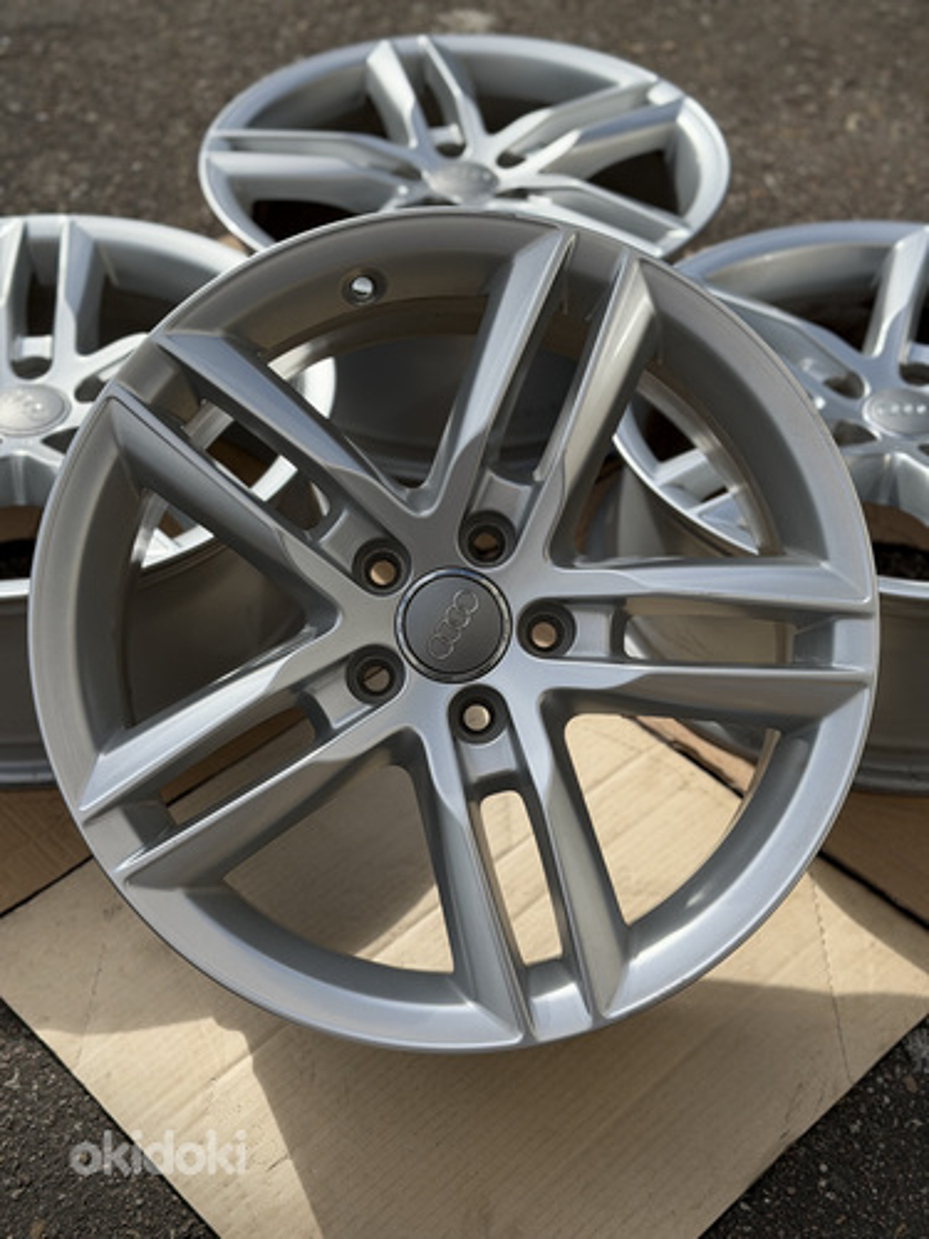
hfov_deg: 30.3
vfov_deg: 39.7
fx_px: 1718
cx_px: 464
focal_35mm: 48
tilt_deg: -44.8
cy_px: 620
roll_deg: -2.5
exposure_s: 1/6024
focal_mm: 6.76
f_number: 1.78
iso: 80
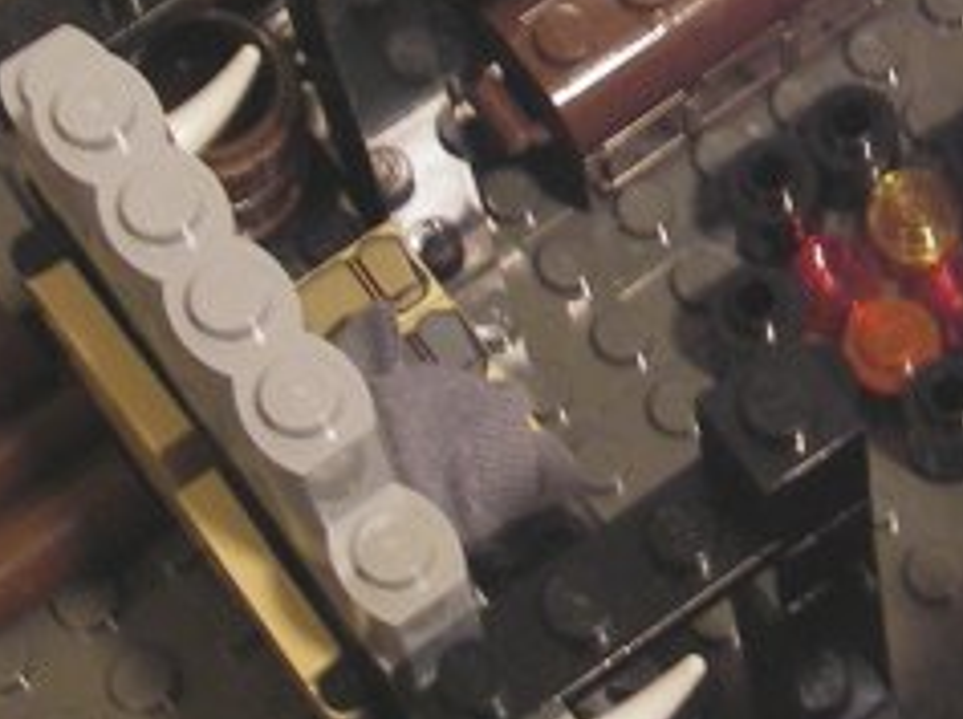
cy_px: 41
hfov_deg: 16.3
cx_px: 930
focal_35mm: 119
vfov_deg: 12.3
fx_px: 3305
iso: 100
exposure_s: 1/6
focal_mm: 7.3
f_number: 3.4
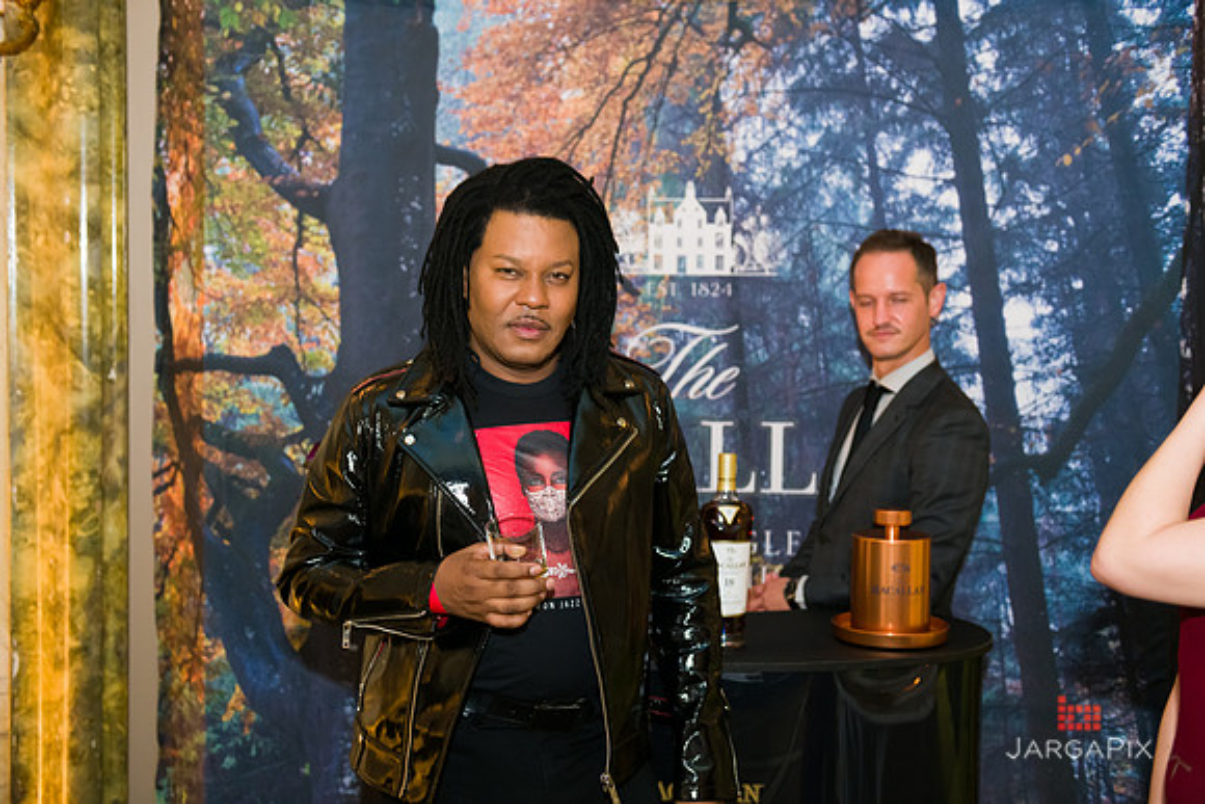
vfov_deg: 30.5
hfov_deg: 44.5
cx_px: 602
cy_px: 402
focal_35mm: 44
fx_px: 1473
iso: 1600
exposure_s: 1/125
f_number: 3.2
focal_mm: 44
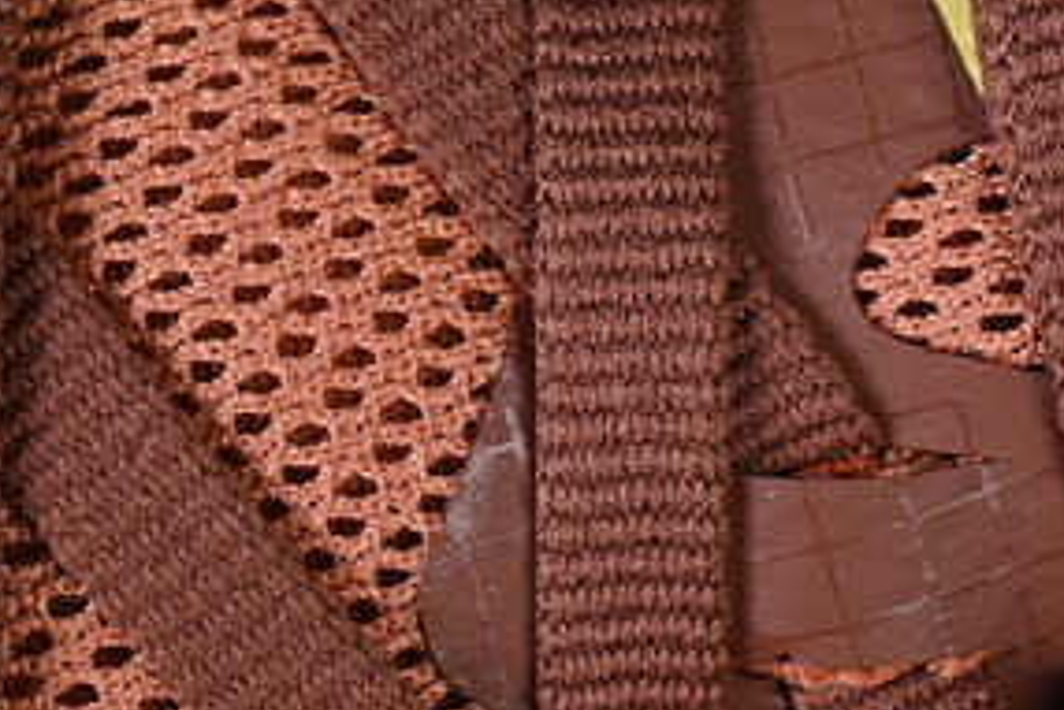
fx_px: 8368
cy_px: -63
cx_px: 938
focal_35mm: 283
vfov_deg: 4.9
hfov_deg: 7.3
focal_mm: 50
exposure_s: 1/80
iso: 160
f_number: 7.1
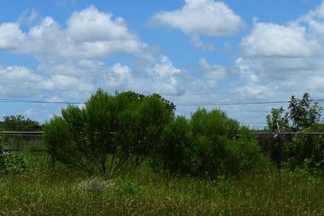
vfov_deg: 13.2
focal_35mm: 104
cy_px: 129
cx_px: -110
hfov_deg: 18.2
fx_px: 936
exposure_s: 1/640
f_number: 11
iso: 200
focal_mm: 18
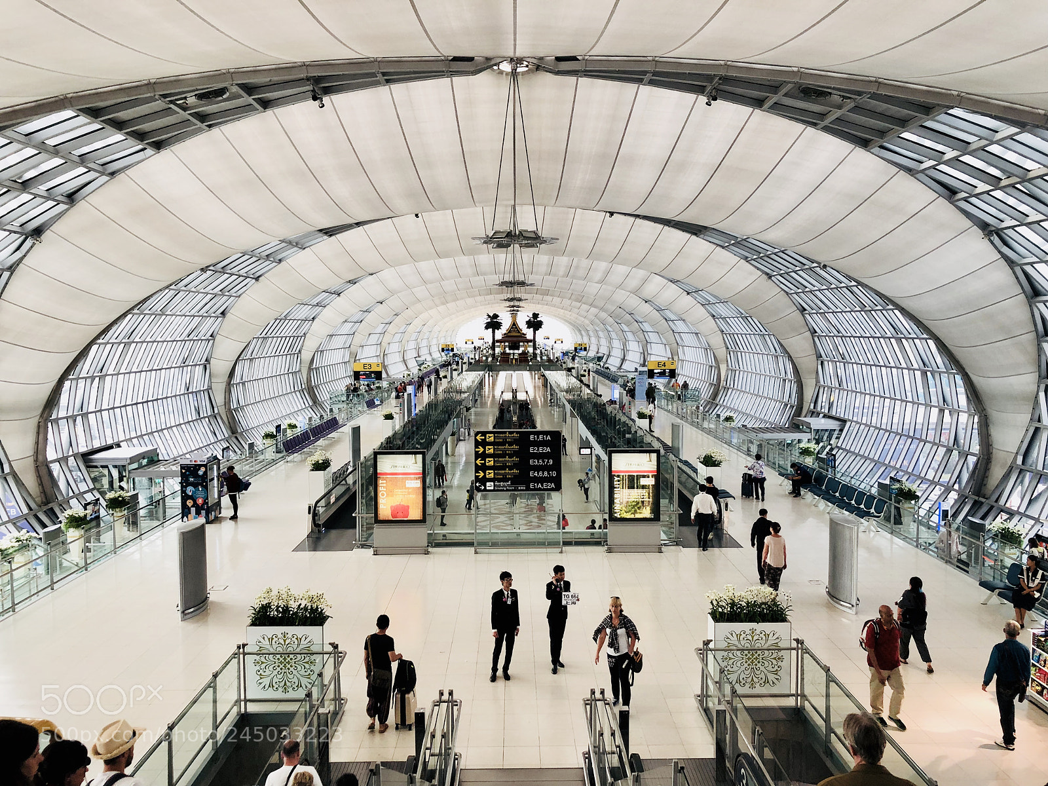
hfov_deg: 63.4
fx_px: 848
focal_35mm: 28
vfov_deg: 49.7
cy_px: 393
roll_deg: -0.2
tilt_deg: -3.7
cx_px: 524
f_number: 1.8
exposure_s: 1/33
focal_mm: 3.99
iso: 32
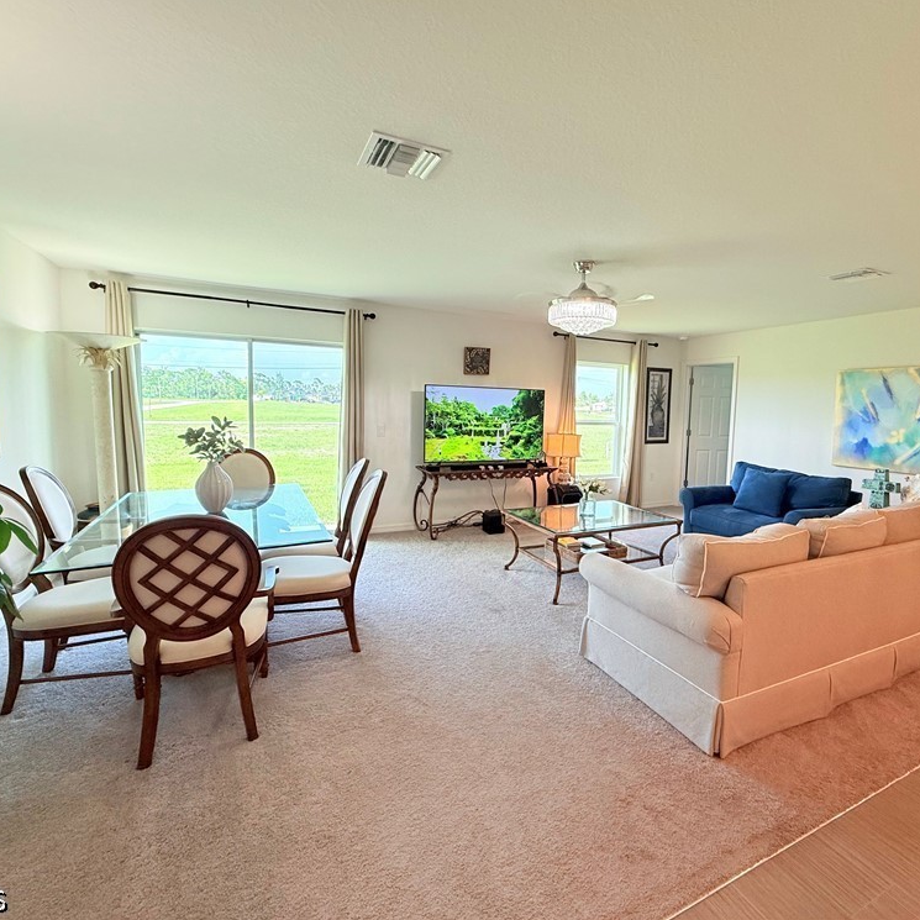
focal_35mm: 17
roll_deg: -1.5
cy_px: 447
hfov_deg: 83.5
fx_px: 511
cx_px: 522
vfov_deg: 83.9
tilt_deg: -4.4
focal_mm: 2.22
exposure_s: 1/120
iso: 100
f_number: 2.2
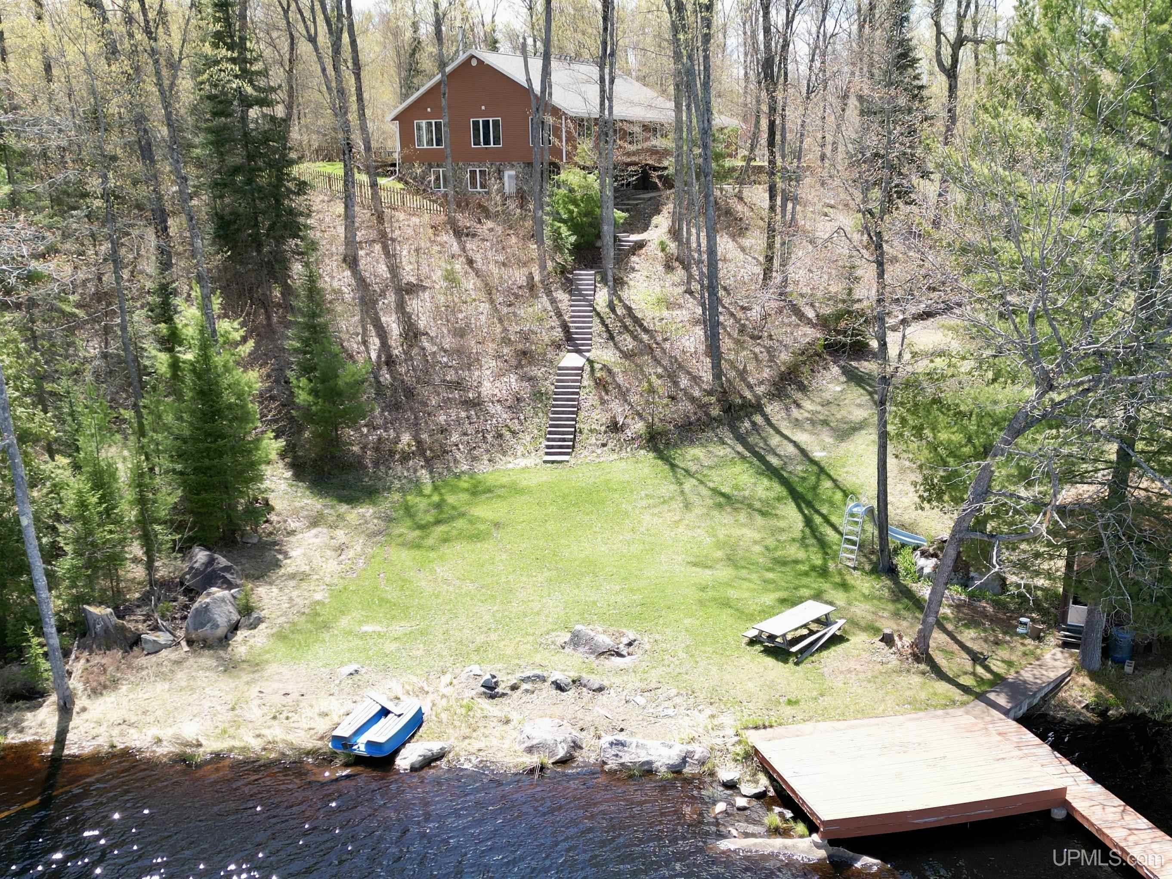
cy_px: 440
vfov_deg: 56.8
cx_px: 586
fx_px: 813
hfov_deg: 71.6
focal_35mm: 24
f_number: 1.7
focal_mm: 6.72
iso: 100
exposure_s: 1/640
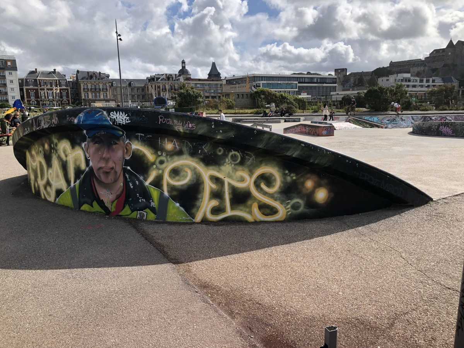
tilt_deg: -9.8
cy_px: 174
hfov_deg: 63.4
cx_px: 232
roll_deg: +2.0
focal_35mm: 28
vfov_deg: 49.7
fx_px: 375
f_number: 1.8
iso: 20
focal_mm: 4
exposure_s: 1/2315
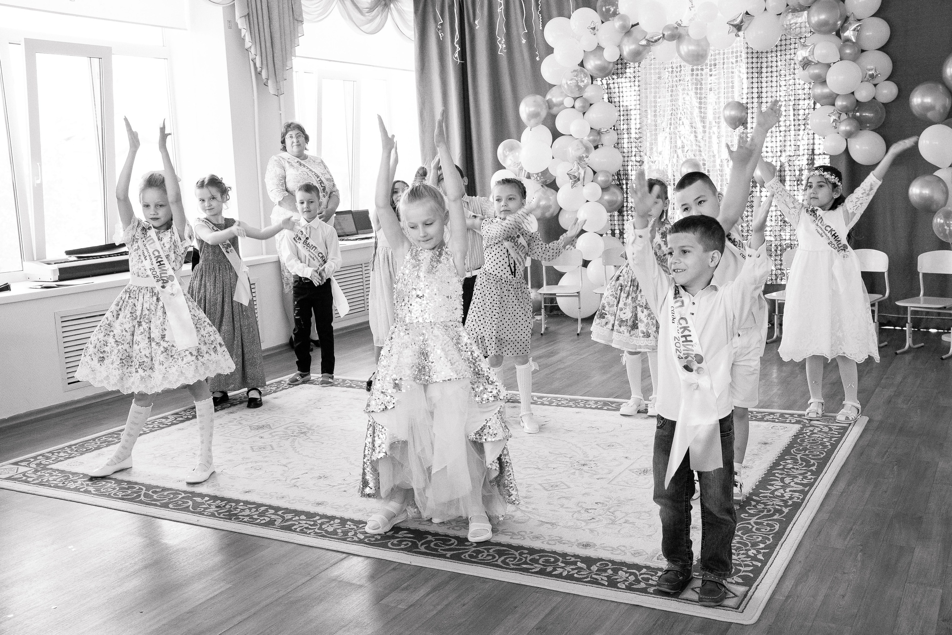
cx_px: 484
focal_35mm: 36
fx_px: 953
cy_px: 317
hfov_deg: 53.1
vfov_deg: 36.9
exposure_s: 1/160
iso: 2500
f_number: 5
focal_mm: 35
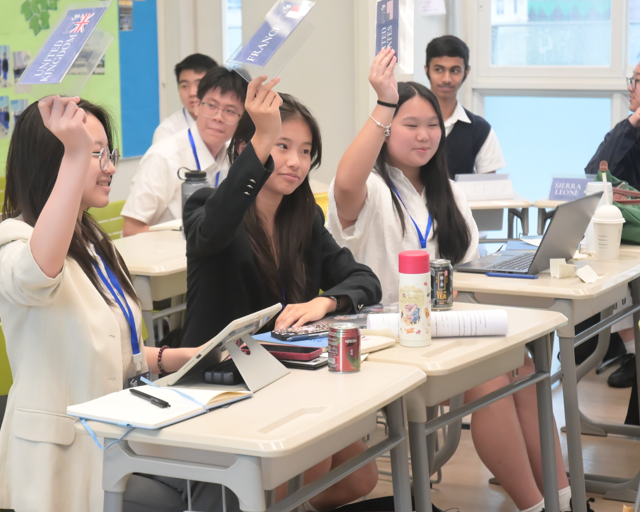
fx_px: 1667
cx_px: 266
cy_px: 256
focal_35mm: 88
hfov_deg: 21.7
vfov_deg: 17.5
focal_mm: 52
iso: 4000
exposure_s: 1/250
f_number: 4.5
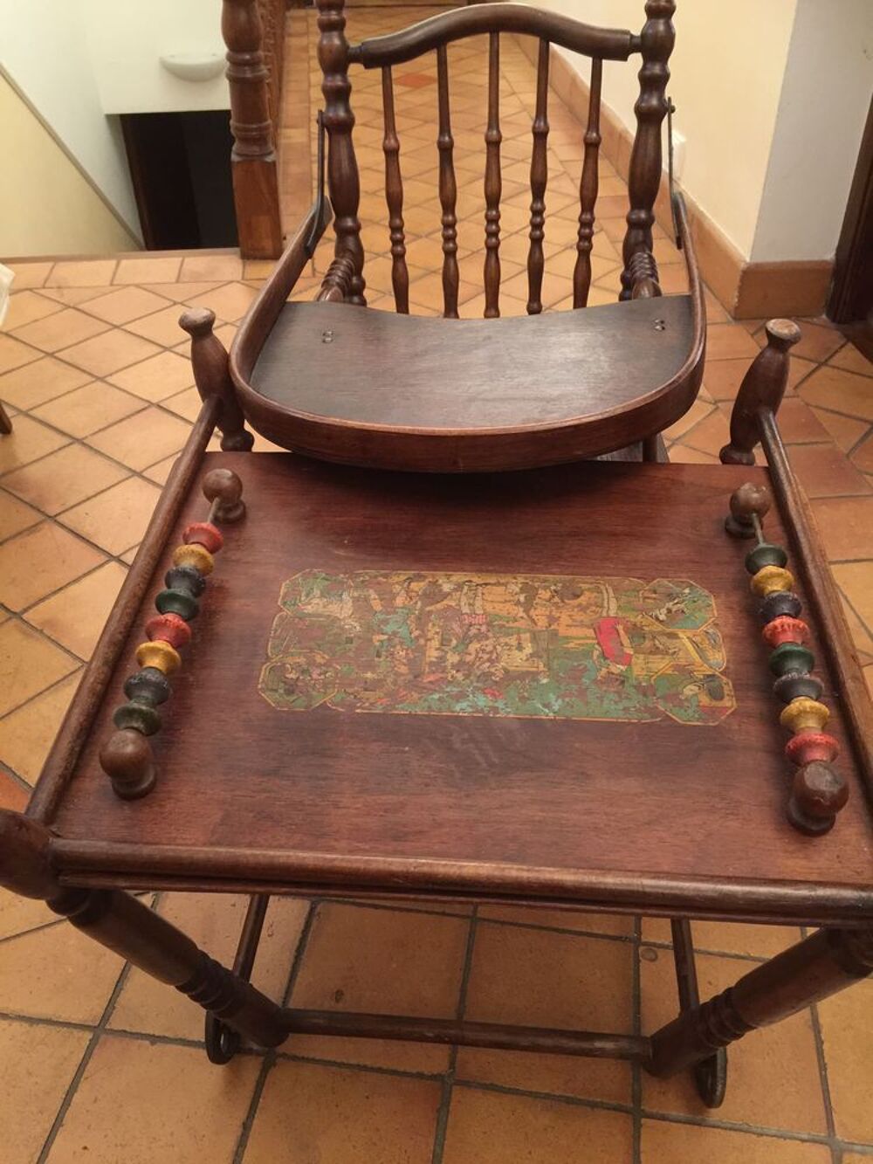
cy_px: 582
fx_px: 975
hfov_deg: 48.2
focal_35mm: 29
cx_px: 436
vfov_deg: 61.7
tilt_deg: -37.0
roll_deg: +0.5
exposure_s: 1/8
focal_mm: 4.15
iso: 160
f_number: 2.2
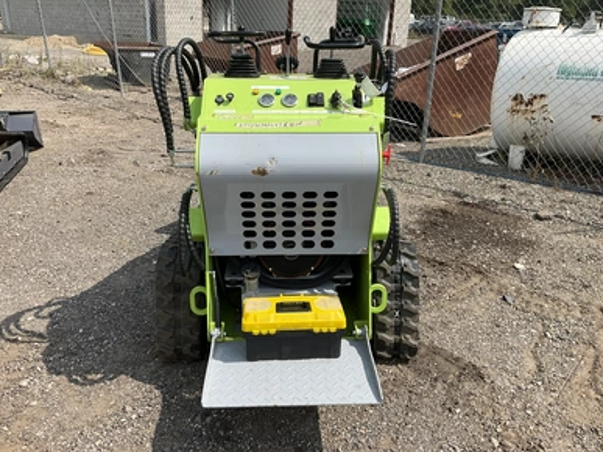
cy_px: 220
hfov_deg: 60.0
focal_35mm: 30
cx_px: 293
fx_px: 522
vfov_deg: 46.8
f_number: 1.8
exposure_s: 1/1984
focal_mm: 3
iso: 25
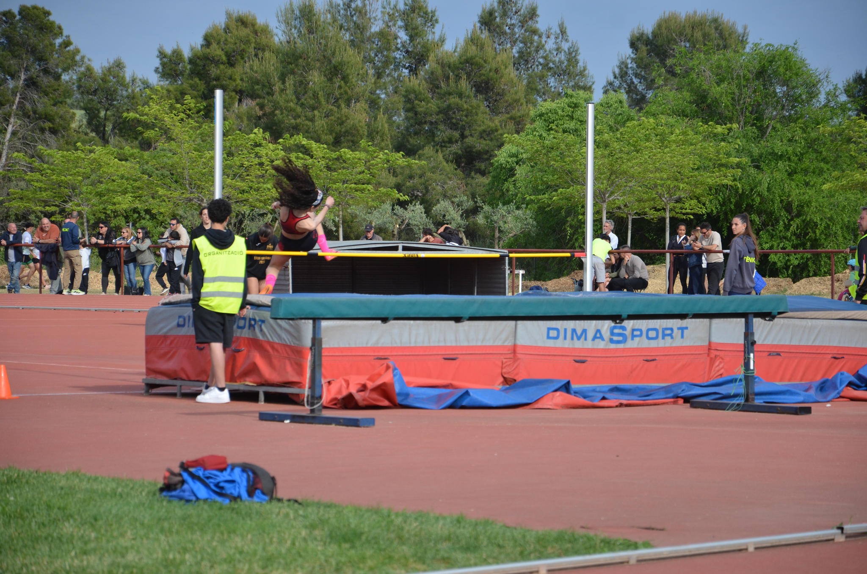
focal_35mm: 158
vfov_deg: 8.7
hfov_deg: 13.1
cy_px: 287
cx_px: 434
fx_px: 3785
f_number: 5.6
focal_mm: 105
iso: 400
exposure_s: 1/1600
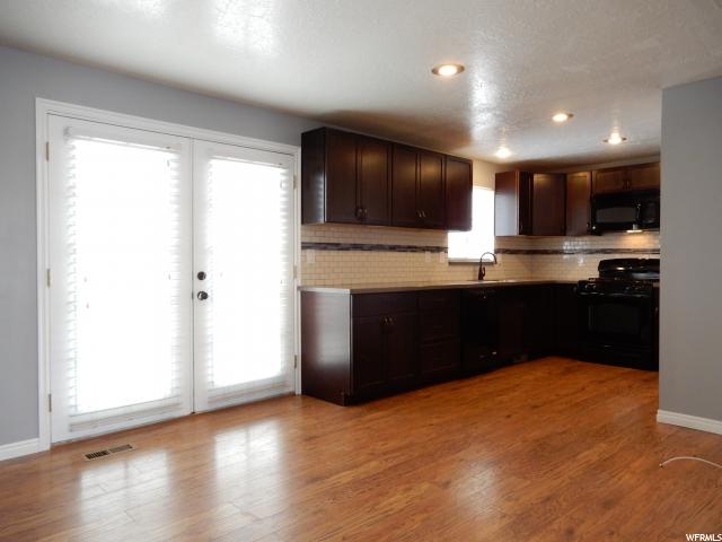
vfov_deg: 56.8
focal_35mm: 24
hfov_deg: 71.6
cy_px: 271
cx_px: 361
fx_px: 501
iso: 220
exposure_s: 1/30
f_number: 3.4
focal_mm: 4.3
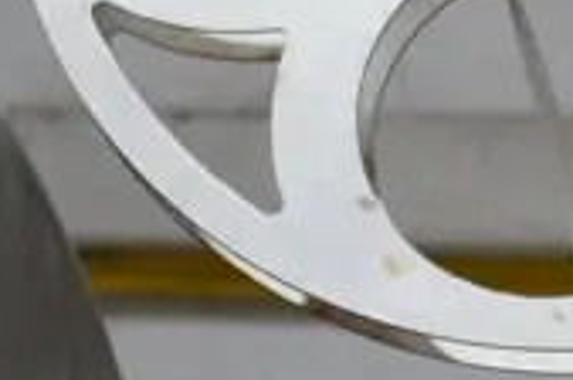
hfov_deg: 5.7
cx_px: 1665
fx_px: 5417
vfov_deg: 4.0
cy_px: 555
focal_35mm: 341
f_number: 5.3
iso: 500
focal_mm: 27
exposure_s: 1/60
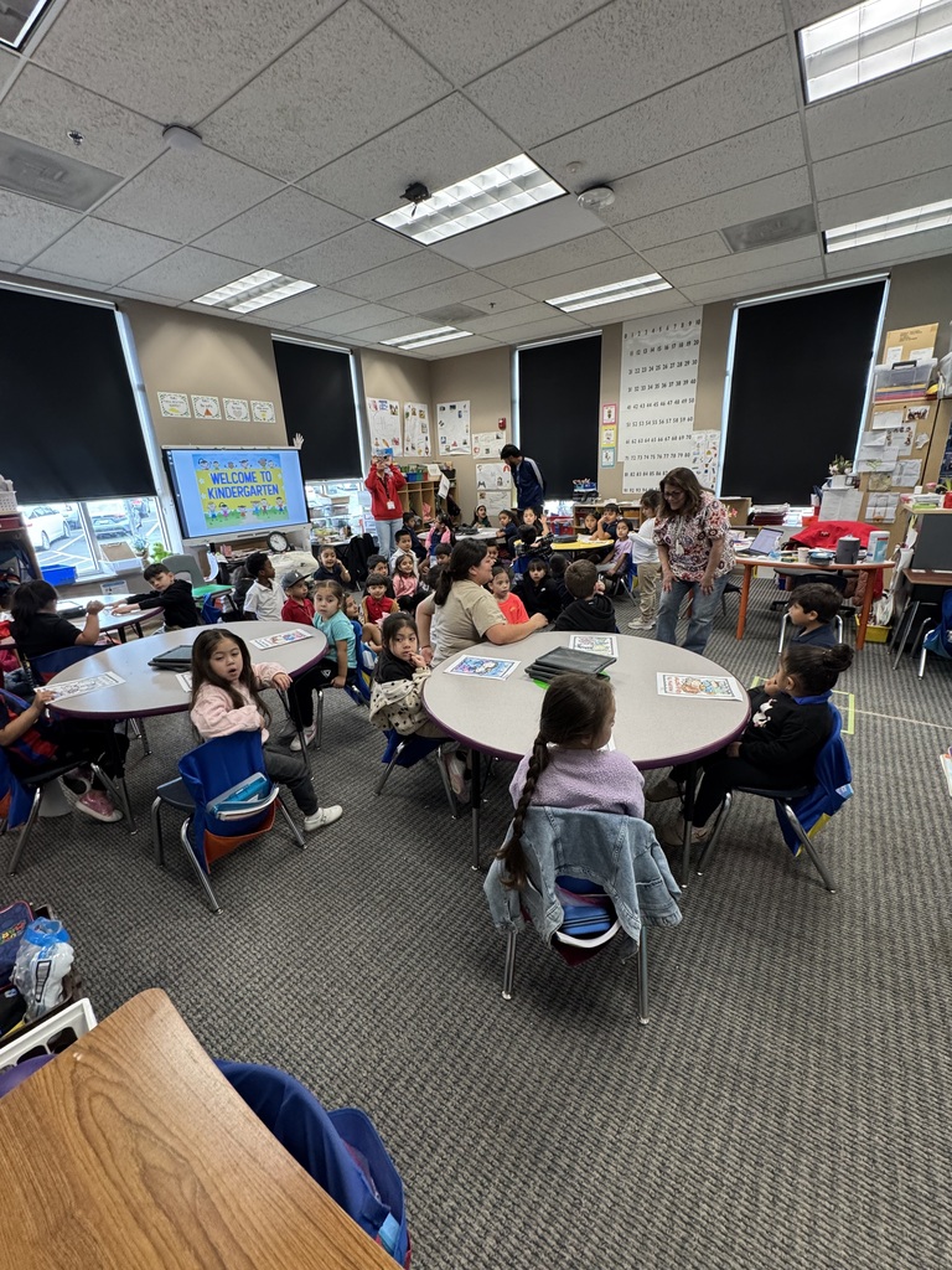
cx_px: 476
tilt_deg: -19.2
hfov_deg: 85.7
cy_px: 635
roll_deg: +2.1
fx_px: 513
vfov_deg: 102.1
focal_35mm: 14
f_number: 2.2
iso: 250
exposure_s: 1/60
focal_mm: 2.22
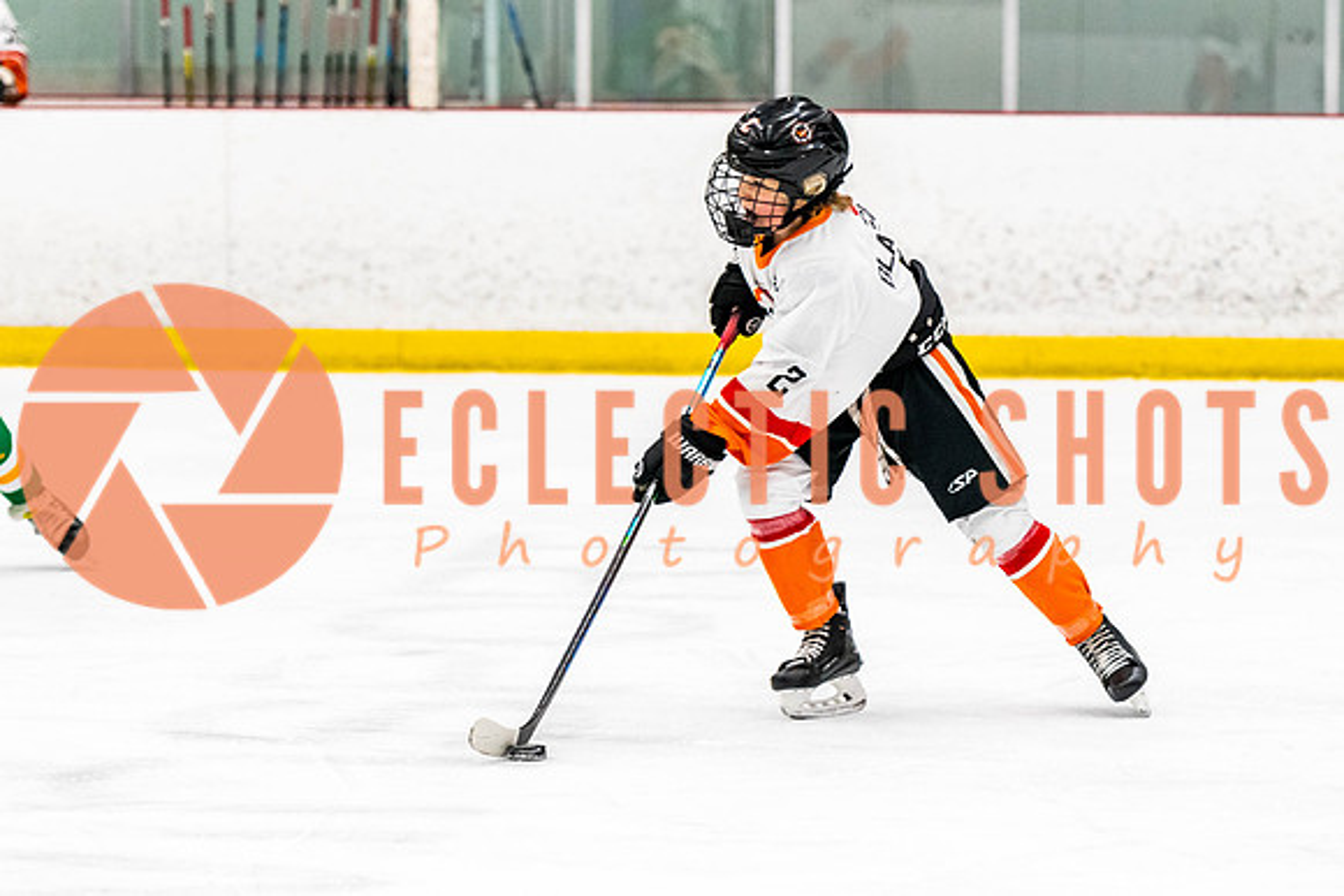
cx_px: 855
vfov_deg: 7.6
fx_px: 6741
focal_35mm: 181
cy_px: 501
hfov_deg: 11.4
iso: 1600
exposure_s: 1/640
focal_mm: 112
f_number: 2.8
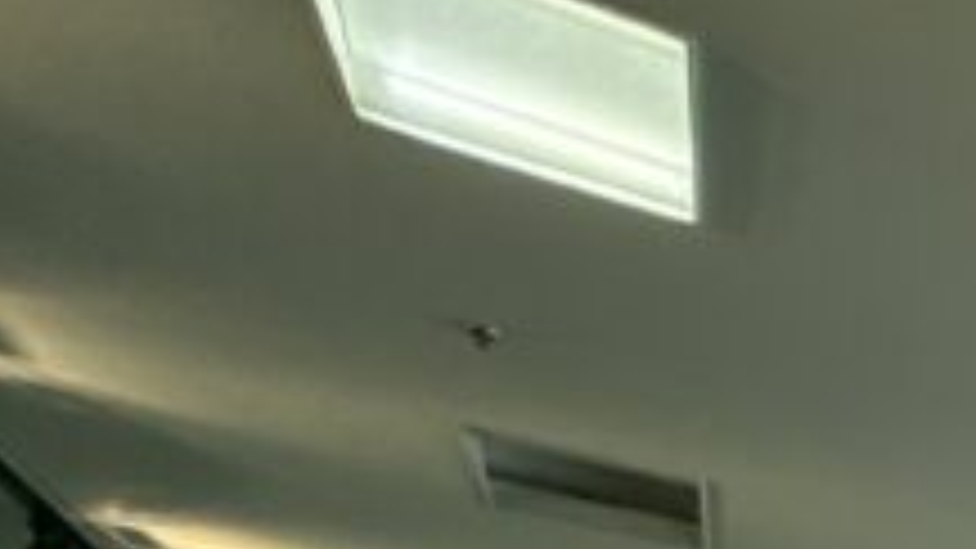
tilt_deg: -2.5
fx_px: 1397
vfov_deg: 15.1
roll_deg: -0.8
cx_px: 1574
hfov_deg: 25.2
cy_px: 1256
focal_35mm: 54
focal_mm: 2.22
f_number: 2.2
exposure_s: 1/120
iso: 320
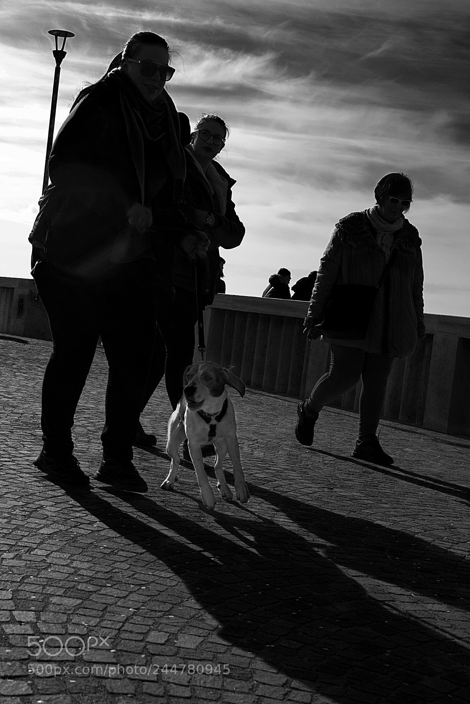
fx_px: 665
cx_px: 235
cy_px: 352
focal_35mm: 34
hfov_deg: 38.9
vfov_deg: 55.8
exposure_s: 1/800
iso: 100
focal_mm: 34
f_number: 7.1
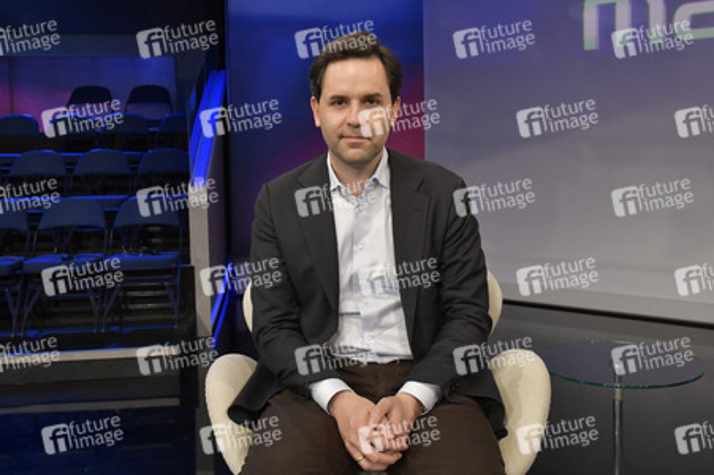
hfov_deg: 58.8
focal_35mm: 32
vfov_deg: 41.1
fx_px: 634
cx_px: 357
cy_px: 238
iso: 2500
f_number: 6.3
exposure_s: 1/200
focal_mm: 32
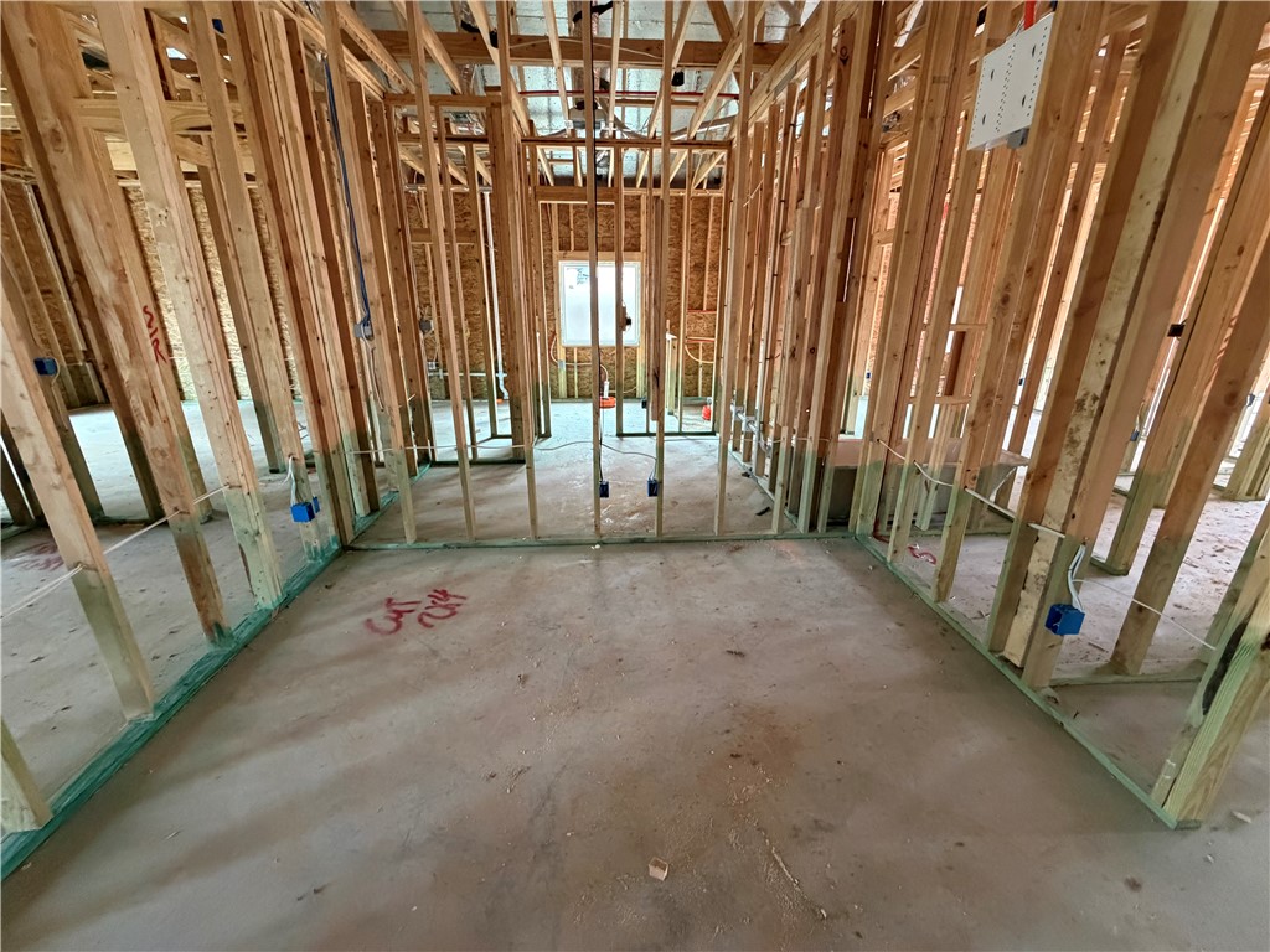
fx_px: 514
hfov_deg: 102.1
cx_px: 635
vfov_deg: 85.7
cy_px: 476
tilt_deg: -17.9
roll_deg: -0.3
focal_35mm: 14
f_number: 2.2
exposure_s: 1/60
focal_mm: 2.22
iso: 640
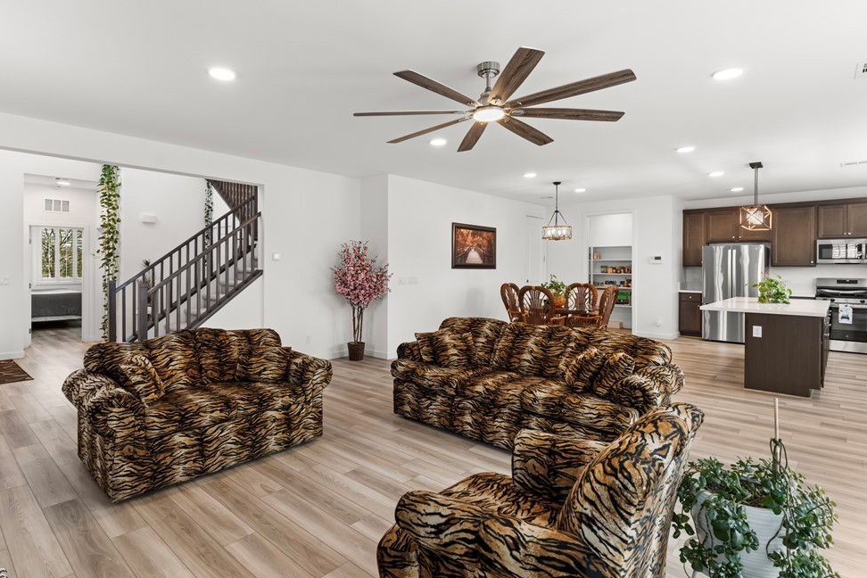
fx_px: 458
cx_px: 398
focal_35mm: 19
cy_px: 267
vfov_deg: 64.5
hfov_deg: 86.7
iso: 400
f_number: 8
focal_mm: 17
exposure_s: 1/13
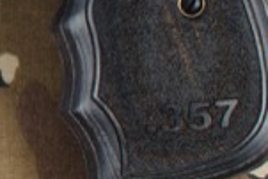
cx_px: -398
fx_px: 2069
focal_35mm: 278
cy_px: -128
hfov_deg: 7.0
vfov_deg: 4.9
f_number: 8
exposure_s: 1/200
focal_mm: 35
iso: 160
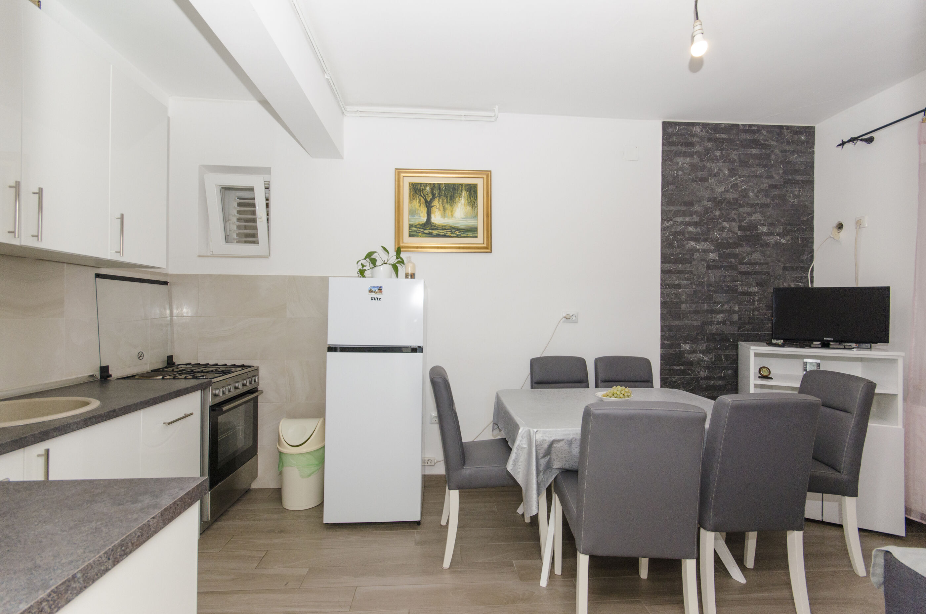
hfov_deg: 100.5
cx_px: 463
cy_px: 307
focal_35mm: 15
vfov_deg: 77.1
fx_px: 385
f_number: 8
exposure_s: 1/200
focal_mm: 10
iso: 320
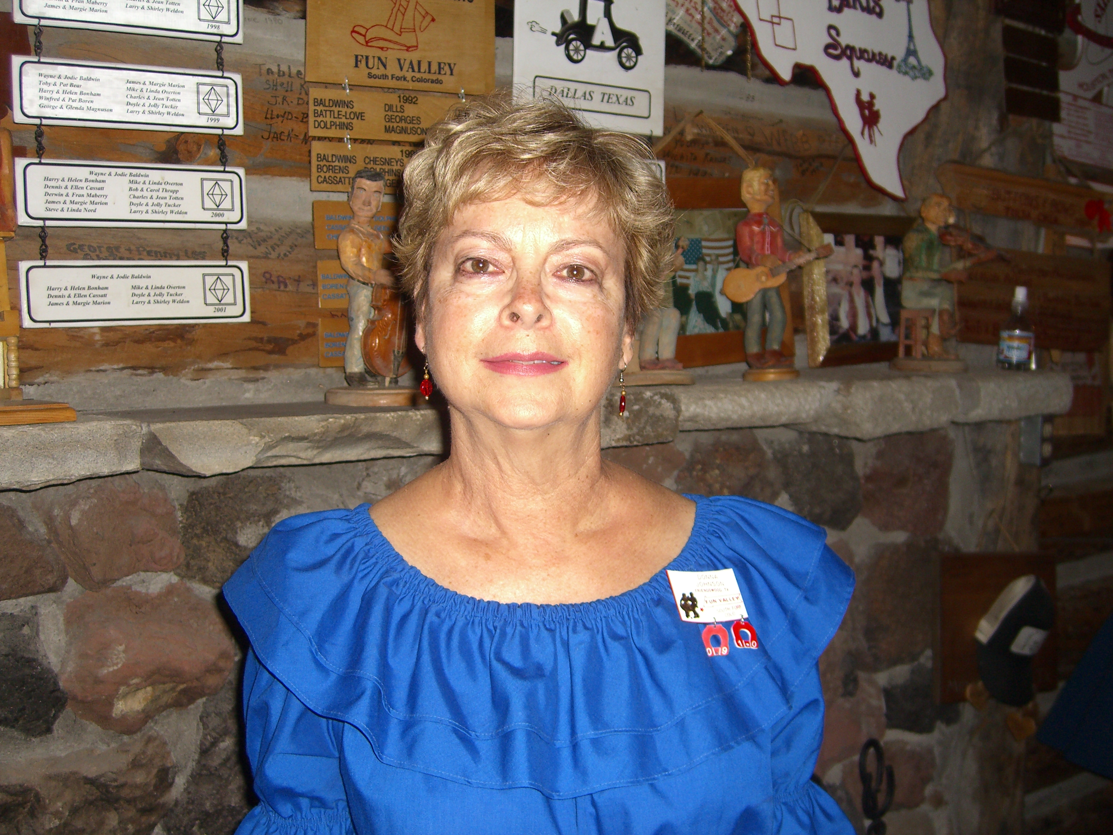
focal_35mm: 38
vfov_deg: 37.7
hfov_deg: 49.0
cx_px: 556
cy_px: 418
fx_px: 1222
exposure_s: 1/60
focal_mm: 7.9
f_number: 2.8
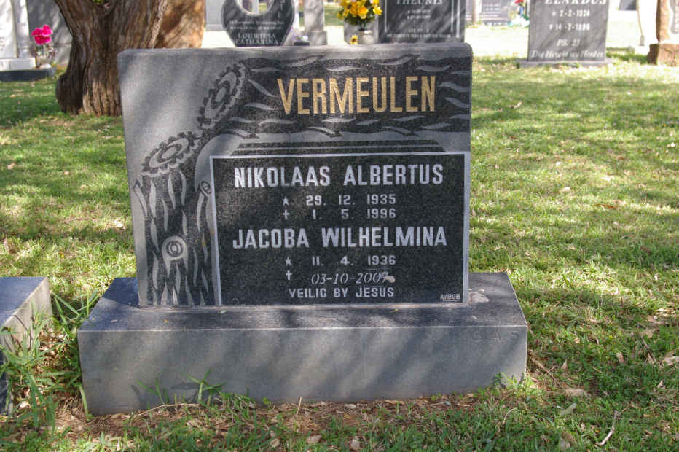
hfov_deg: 40.0
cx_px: 340
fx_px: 933
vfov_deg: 27.2
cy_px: 226
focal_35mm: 50
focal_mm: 33
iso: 200
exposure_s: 1/90
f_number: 6.7
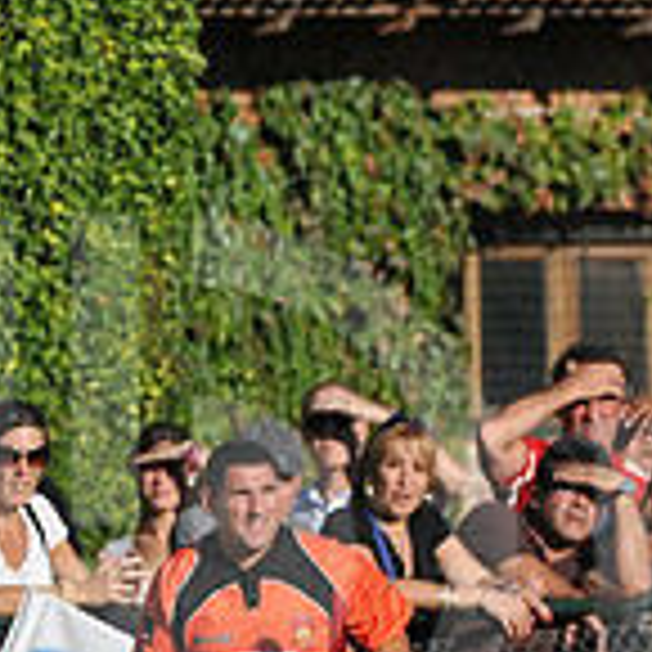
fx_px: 32518
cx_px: 958
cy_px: 551
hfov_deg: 1.1
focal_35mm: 1526
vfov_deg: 1.1
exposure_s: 1/3200
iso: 200
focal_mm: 300
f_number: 3.5
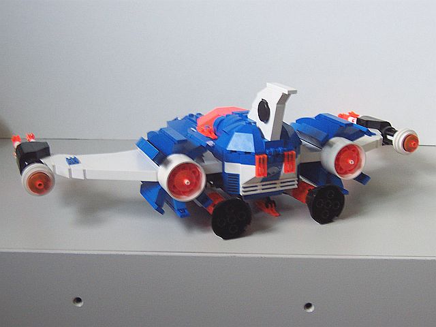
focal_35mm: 67
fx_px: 844
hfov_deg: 29.0
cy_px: 164
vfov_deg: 21.9
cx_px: 218
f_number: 3.4
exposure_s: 1/15
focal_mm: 10.4
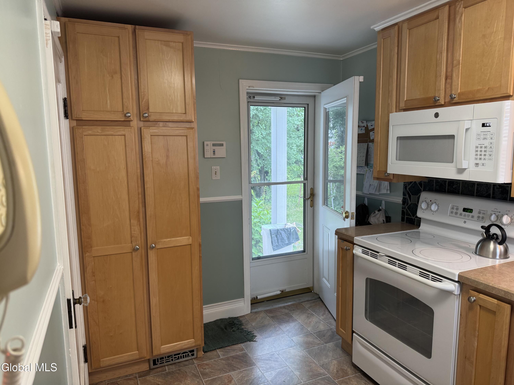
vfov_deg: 56.8
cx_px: 257
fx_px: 356
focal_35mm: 24
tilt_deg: -7.6
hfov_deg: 71.6
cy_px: 192
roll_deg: +0.6
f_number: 1.78
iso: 200
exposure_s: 1/60
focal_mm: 6.76
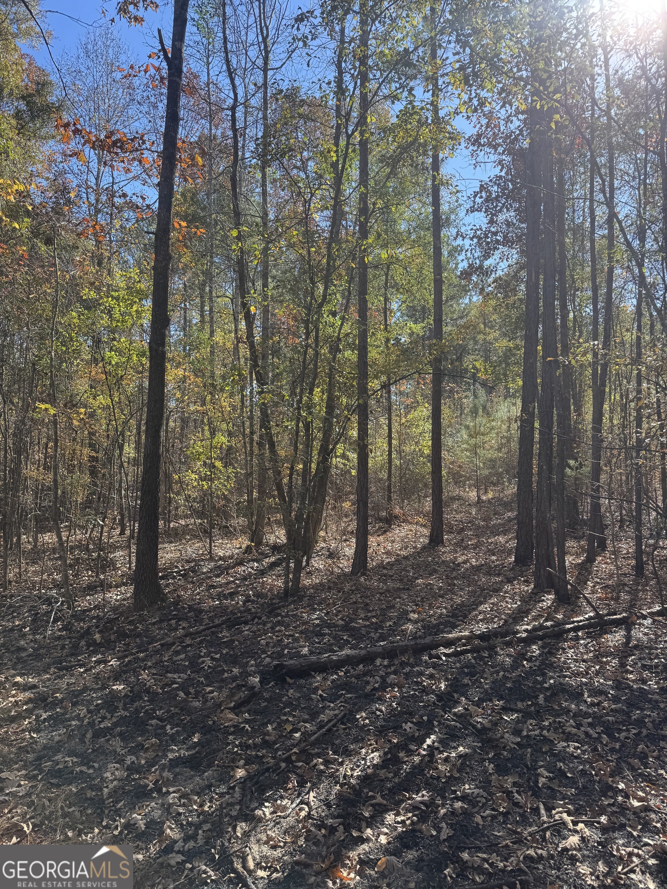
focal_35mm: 24
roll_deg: -0.3
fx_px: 617
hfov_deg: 56.8
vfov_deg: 71.6
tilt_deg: +4.1
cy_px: 444
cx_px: 334
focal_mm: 6.76
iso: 80
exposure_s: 1/1151
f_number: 1.78
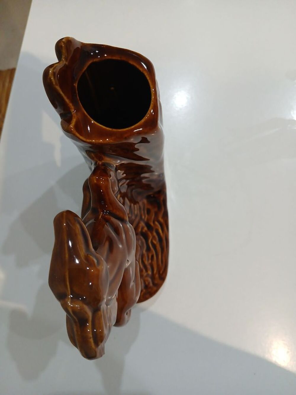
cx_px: 148
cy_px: 198
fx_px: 296
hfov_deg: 53.1
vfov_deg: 67.3
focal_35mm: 26
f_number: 1.8
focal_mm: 3.98
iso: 200
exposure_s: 1/50
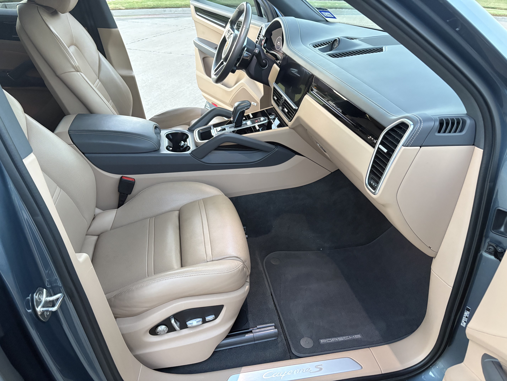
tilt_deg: -30.7
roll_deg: -3.4
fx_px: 381
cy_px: 190
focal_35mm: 26
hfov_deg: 67.3
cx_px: 254
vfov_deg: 53.1
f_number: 1.6
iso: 320
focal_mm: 5.96
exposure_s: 1/60
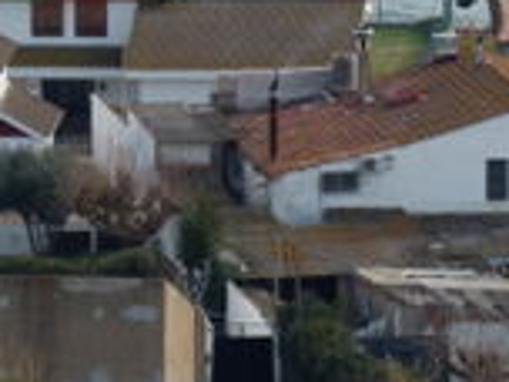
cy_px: 104
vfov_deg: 1.1
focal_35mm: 1356
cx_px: 375
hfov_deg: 1.5
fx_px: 19939
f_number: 4.3
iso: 100
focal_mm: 77.4
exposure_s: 1/500
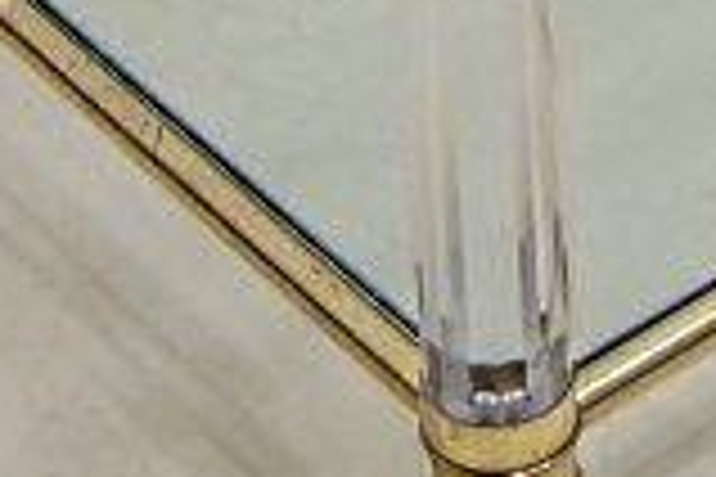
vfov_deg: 5.1
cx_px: 815
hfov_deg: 7.9
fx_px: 5151
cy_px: -896
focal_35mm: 259
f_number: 4
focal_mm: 22
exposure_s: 1/100
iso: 400
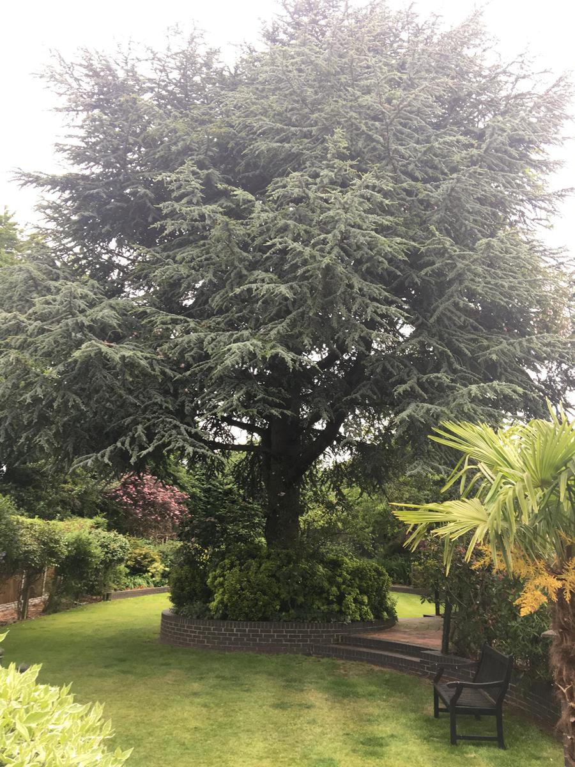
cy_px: 384
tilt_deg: +15.8
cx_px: 288
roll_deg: -1.3
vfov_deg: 61.7
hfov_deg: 48.2
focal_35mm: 29
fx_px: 642
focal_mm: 4.15
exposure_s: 1/100
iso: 40
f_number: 2.2
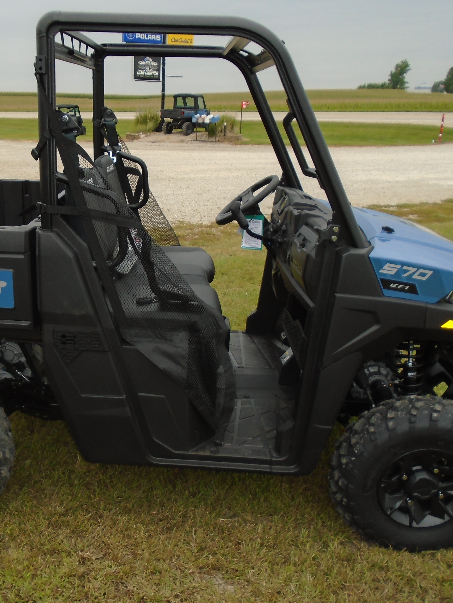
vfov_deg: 52.6
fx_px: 611
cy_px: 303
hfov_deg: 39.9
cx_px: 131
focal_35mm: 35
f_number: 3.2
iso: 100
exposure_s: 1/200
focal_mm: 4.6
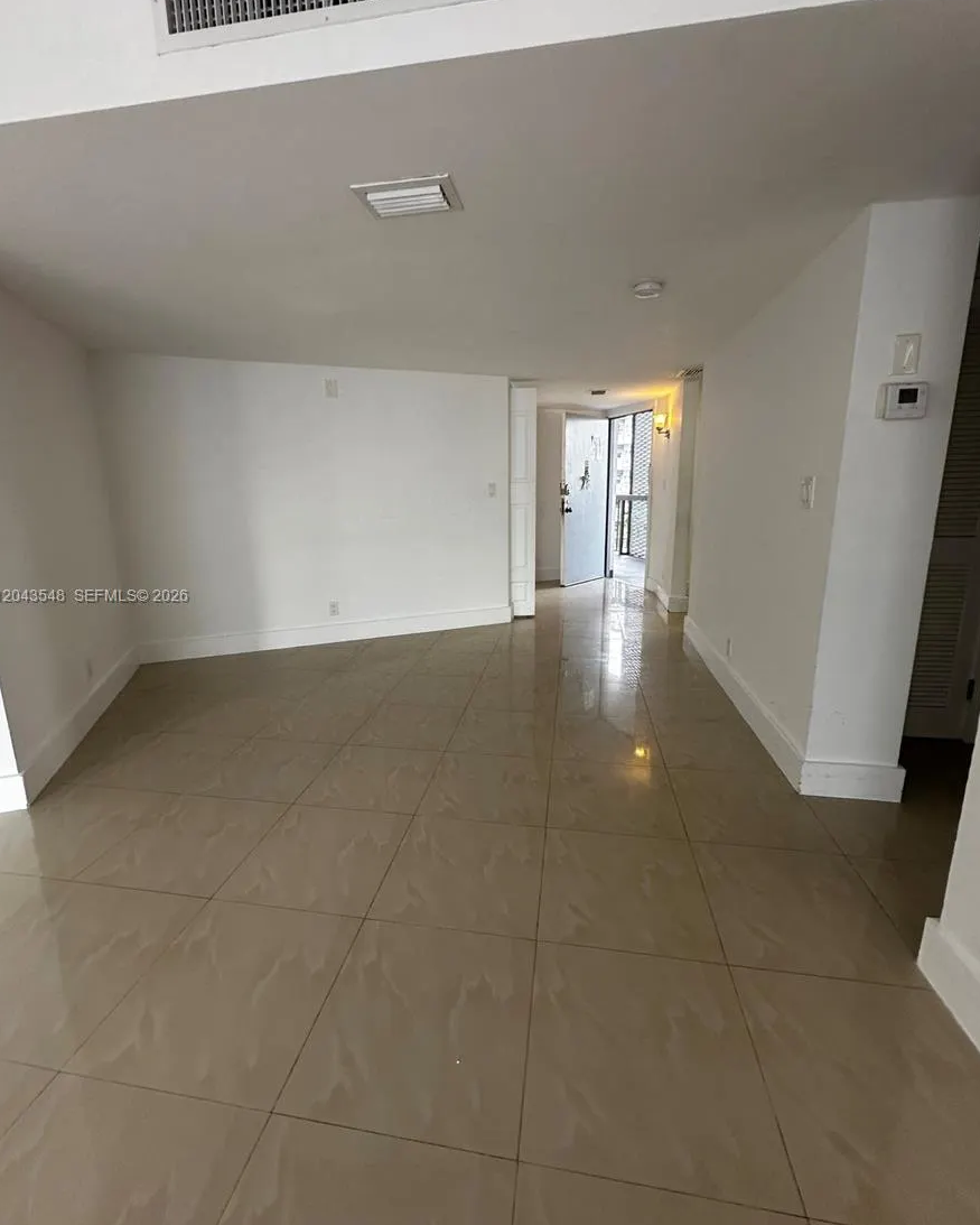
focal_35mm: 15
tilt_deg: -8.4
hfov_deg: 84.1
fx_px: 544
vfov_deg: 96.8
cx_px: 485
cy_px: 597
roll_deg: -0.4
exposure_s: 1/99
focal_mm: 2.22
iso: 100
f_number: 2.2
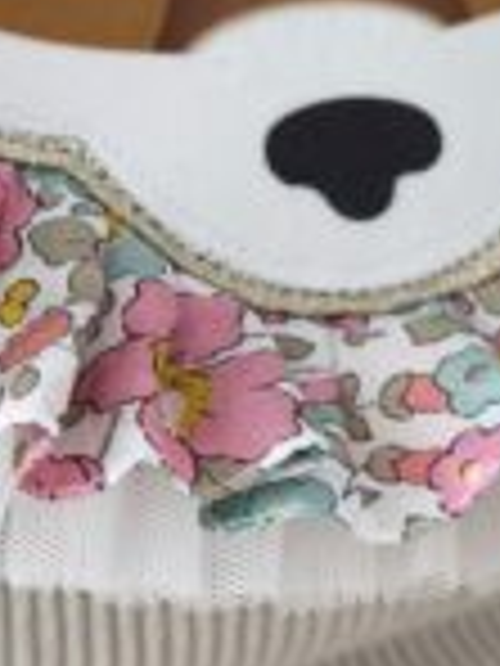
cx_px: 50
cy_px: 207
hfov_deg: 11.9
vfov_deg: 15.8
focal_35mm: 124
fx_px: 2388
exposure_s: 1/50
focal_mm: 6.18
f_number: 1.65
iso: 1000
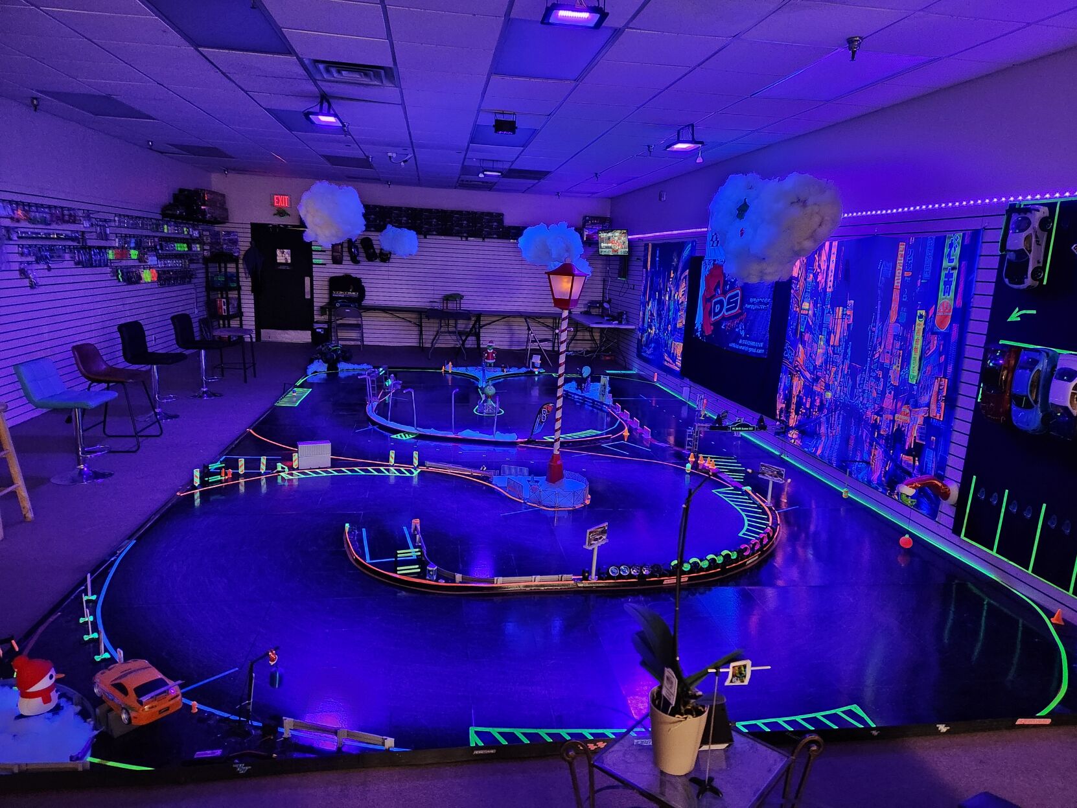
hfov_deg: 73.9
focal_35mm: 23
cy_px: 404
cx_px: 538
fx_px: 716
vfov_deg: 58.9
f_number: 1.8
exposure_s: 1/24
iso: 800
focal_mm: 5.4
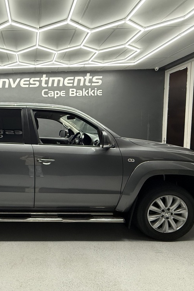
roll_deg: +1.2
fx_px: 162
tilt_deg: -4.0
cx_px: 29
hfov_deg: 55.7
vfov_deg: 84.0
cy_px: 142
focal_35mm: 20
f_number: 2.2
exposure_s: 1/100
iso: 400
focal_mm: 2.22
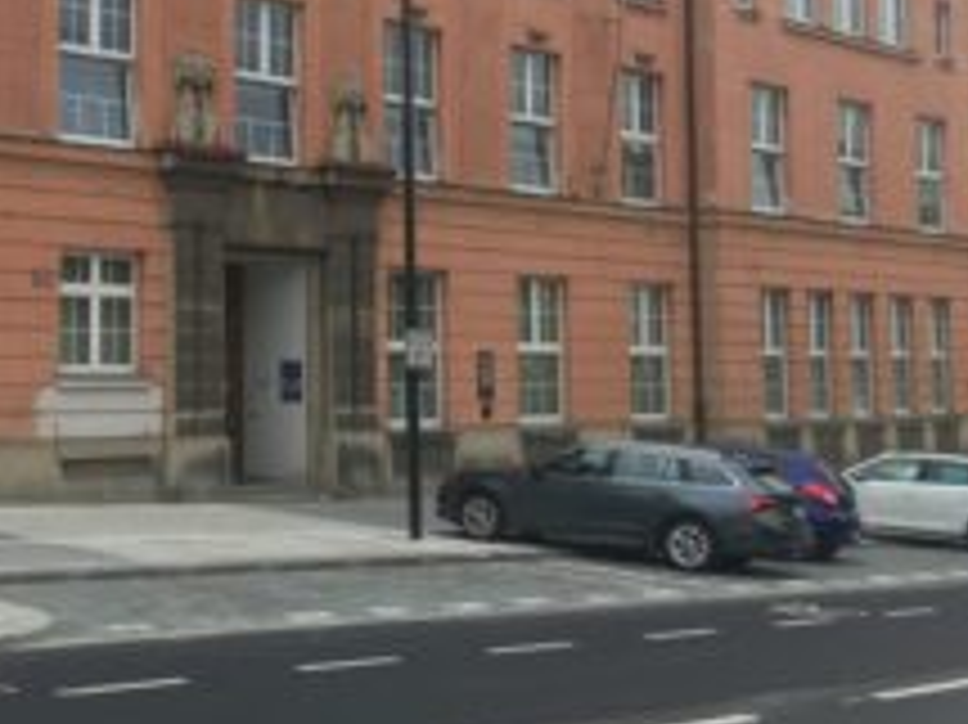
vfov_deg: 26.8
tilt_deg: +4.1
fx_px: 1509
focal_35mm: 54
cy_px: 225
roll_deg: +0.0
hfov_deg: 34.0
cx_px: 140
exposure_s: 1/100
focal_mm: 4.15
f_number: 2.2
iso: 25
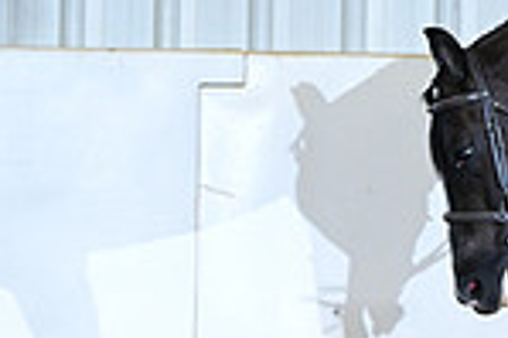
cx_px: 978
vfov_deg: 2.3
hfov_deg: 3.5
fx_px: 8246
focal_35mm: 585
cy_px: 53
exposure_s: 1/200
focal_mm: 150
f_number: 6.3
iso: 5000
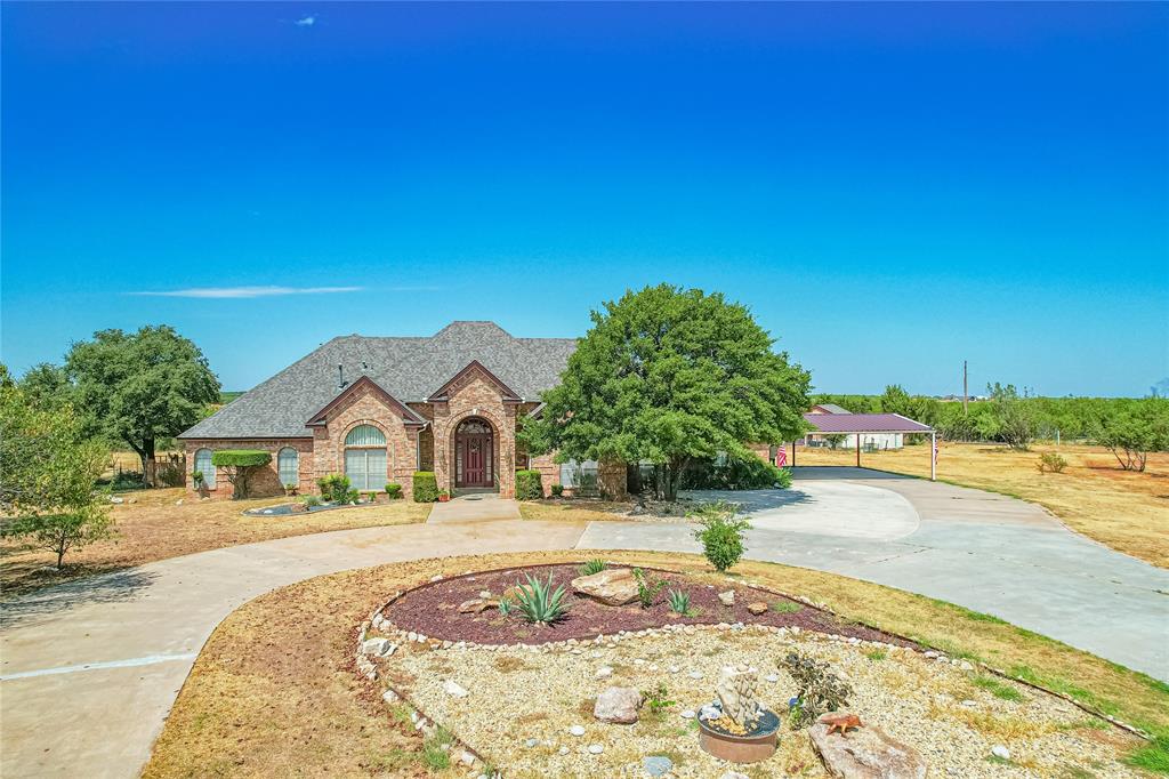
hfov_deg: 78.6
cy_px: 390
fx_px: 714
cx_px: 584
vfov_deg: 57.2
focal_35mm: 22
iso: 100
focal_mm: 8.38
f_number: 2.8
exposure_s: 1/2500
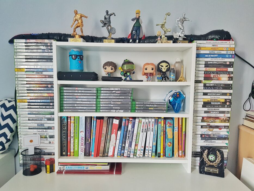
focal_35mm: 26
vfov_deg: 53.1
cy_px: 96
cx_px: 127
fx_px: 191
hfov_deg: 67.3
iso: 200
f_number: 1.7
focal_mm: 4.2
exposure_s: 1/10
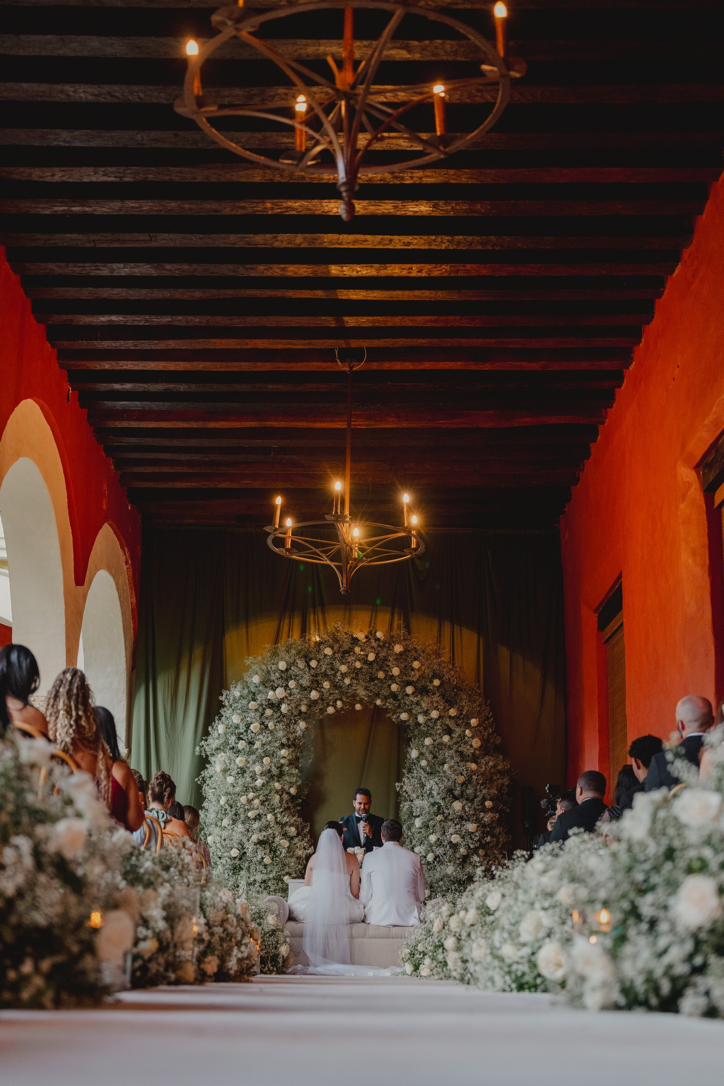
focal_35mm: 50
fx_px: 1508
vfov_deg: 39.6
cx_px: 362
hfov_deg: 27.0
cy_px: 543
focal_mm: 50
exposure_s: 1/125
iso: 2000
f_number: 2.5
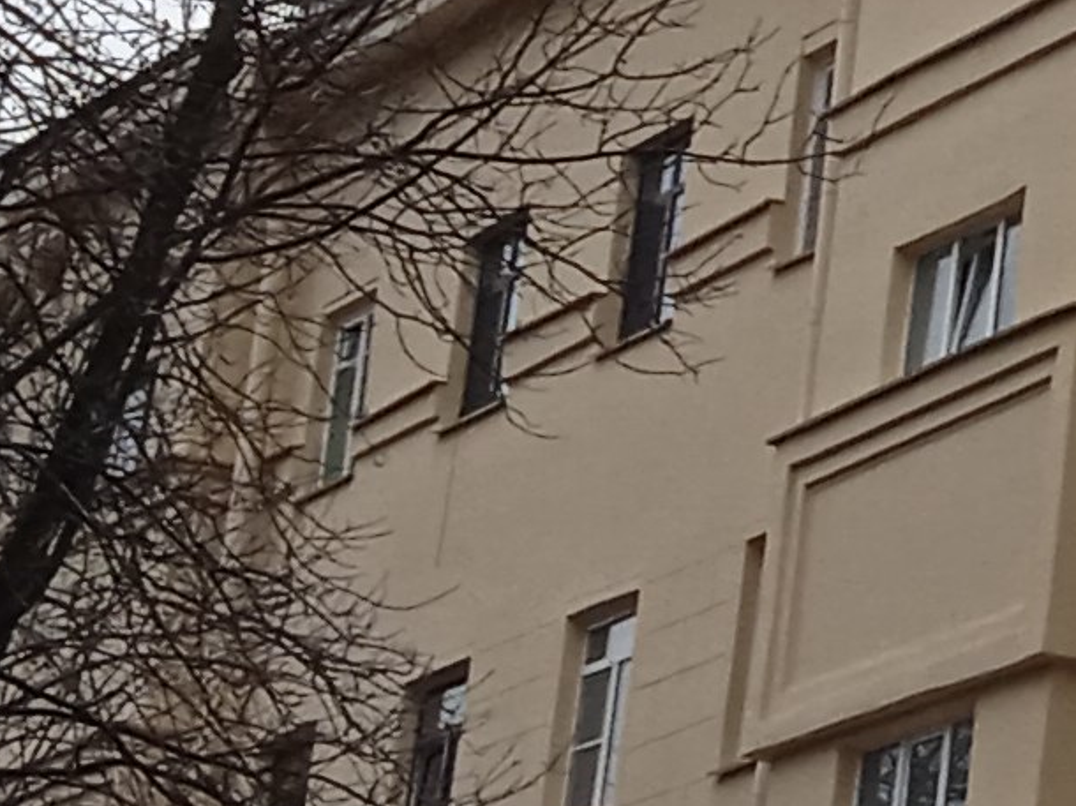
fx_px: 5935
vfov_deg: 7.8
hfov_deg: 10.0
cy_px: 332
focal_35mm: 191
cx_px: 1730
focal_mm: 3.43
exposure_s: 1/100
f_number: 2.2
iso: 165
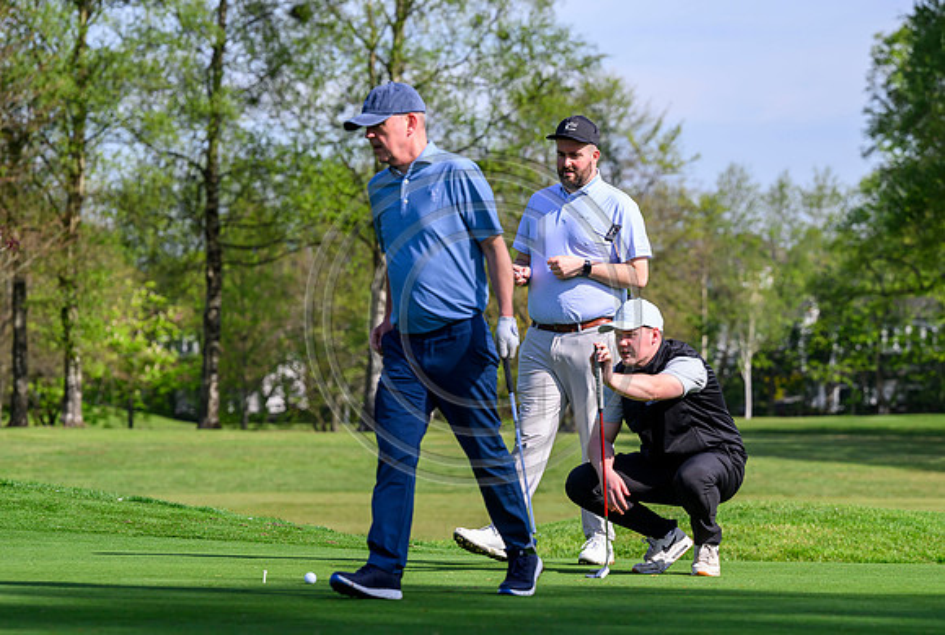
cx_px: 587
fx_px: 5055
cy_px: 350
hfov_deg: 10.7
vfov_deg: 7.2
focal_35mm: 192
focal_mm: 155
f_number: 5
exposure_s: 1/2000
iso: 500
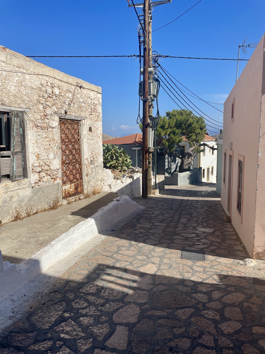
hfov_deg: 53.1
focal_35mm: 26
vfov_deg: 67.3
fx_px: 265
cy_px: 177
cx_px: 132
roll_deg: +0.7
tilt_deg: -7.5
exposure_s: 1/5556
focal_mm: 4.2
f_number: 1.6
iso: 32
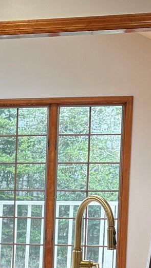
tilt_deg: -6.1
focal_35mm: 111
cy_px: 250
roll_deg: -0.2
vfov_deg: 18.9
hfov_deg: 10.1
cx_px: -157
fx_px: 790
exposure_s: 1/120
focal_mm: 5.96
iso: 64
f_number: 1.6
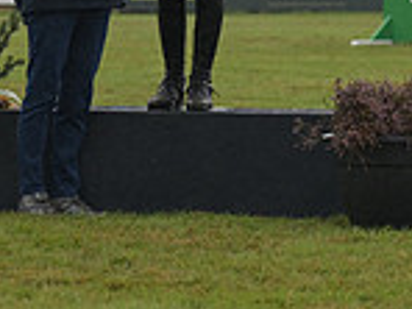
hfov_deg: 5.1
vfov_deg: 3.8
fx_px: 4582
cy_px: -127
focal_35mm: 385
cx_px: 710
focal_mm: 102
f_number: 5
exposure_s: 1/1000
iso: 800
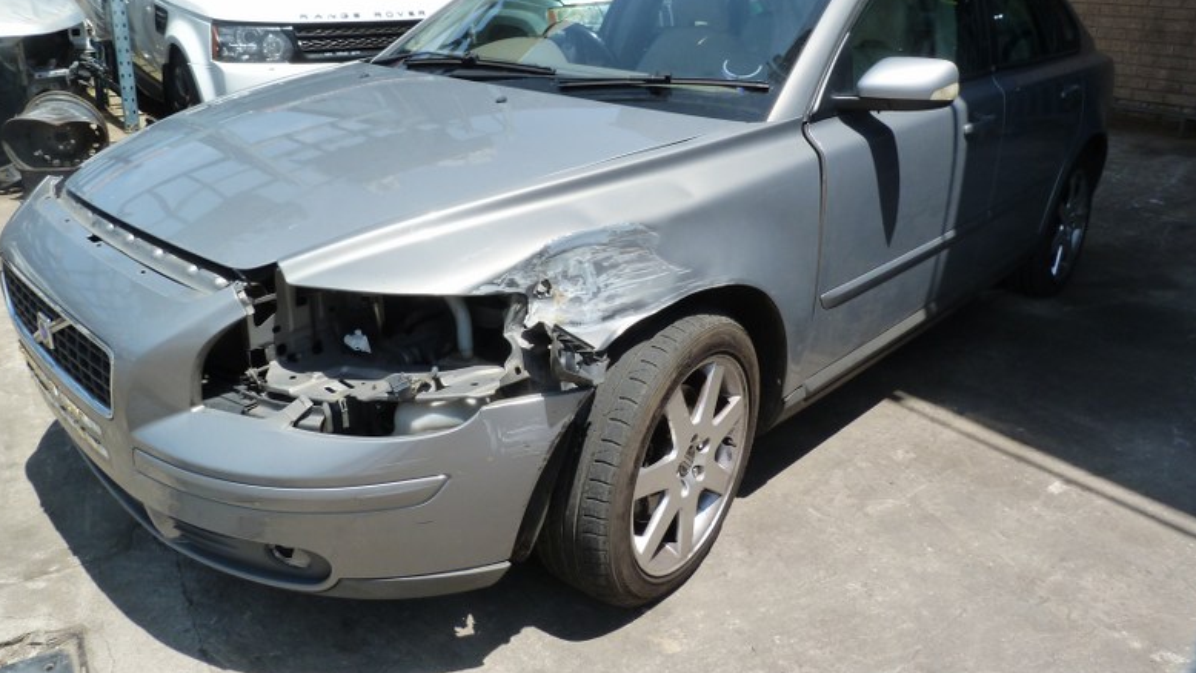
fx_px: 888
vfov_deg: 41.2
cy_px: 254
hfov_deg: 67.9
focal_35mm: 28
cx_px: 596
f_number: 5.6
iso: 125
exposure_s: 1/200
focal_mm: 4.5
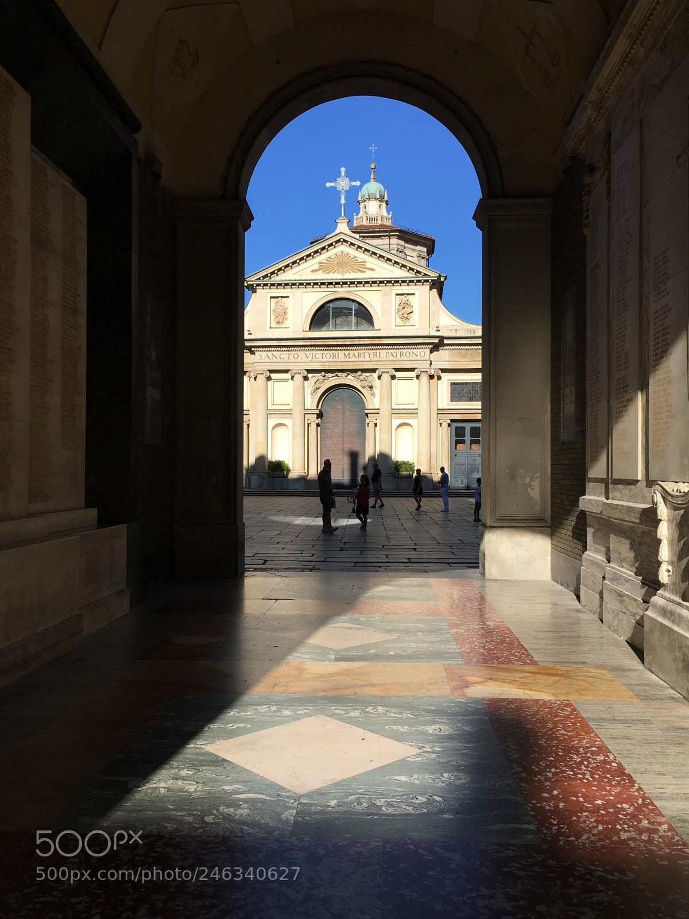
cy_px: 460
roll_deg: -1.2
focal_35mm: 29
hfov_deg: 48.2
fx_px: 770
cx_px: 344
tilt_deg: +1.4
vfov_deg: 61.7
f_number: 2.2
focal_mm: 4.15
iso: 25
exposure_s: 1/1425
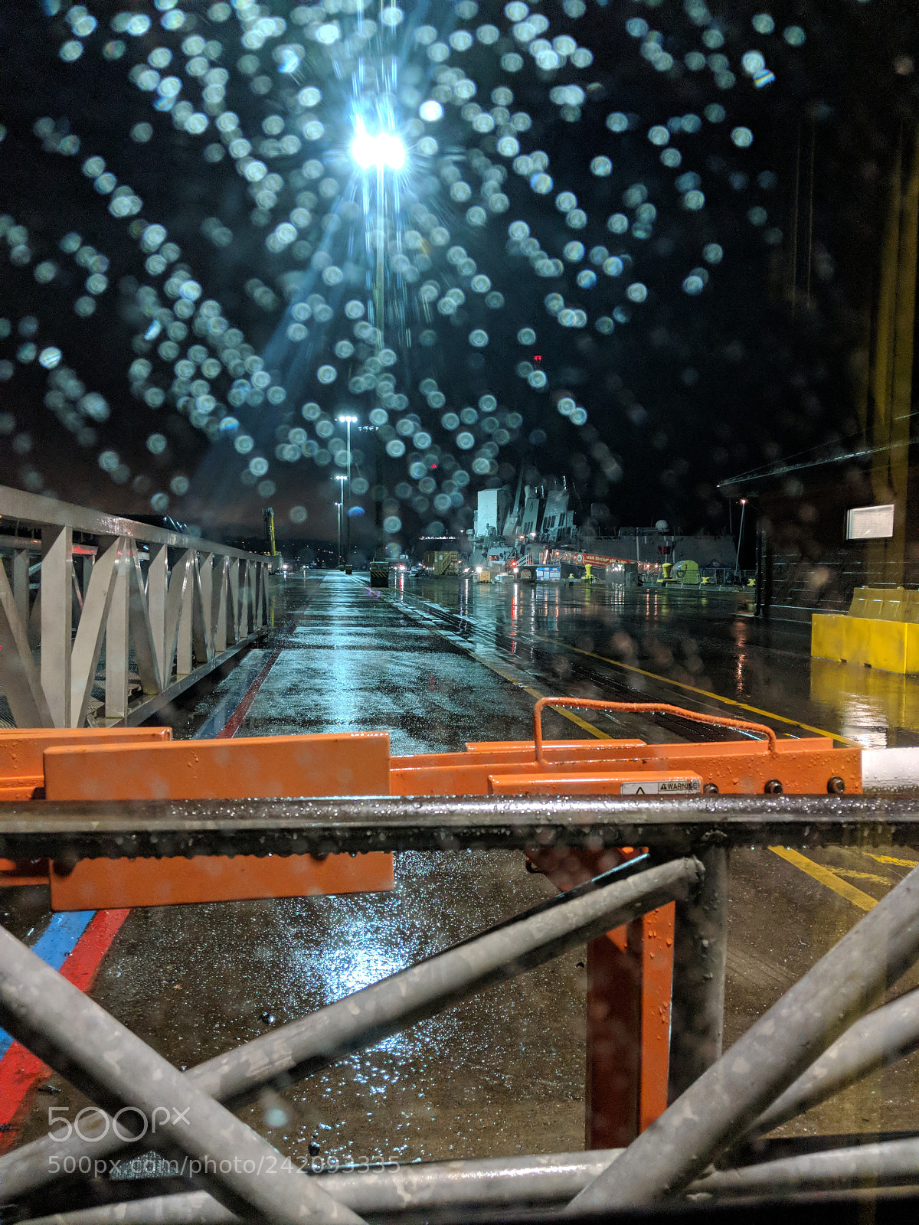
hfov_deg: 51.4
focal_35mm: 27
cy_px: 612
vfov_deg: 65.3
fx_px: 956
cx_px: 460
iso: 400
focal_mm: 4.44
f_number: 1.8
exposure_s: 1/30
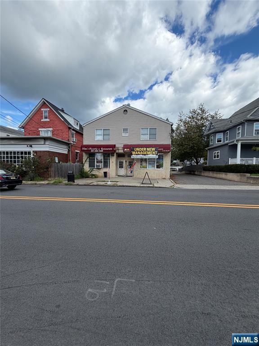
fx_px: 140
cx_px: 130
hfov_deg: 85.7
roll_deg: -2.5
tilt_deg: +2.7
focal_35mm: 14
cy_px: 173
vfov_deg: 102.1
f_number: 2.2
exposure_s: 1/770
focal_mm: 2.22
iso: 32
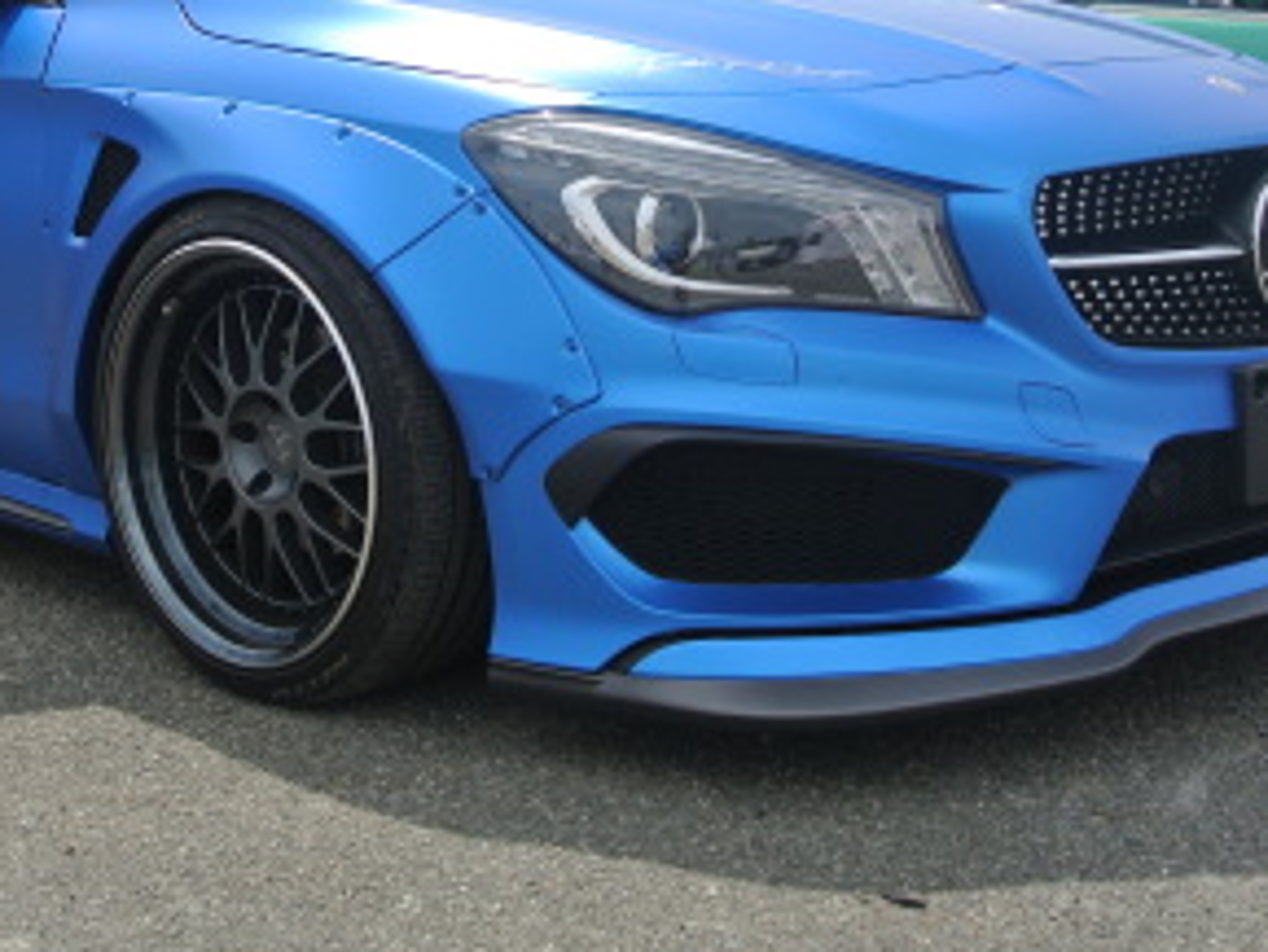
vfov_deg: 24.1
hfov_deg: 32.0
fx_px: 2199
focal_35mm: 60
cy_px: 206
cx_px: 456
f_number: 5.6
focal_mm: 12.7
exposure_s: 1/500
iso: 100
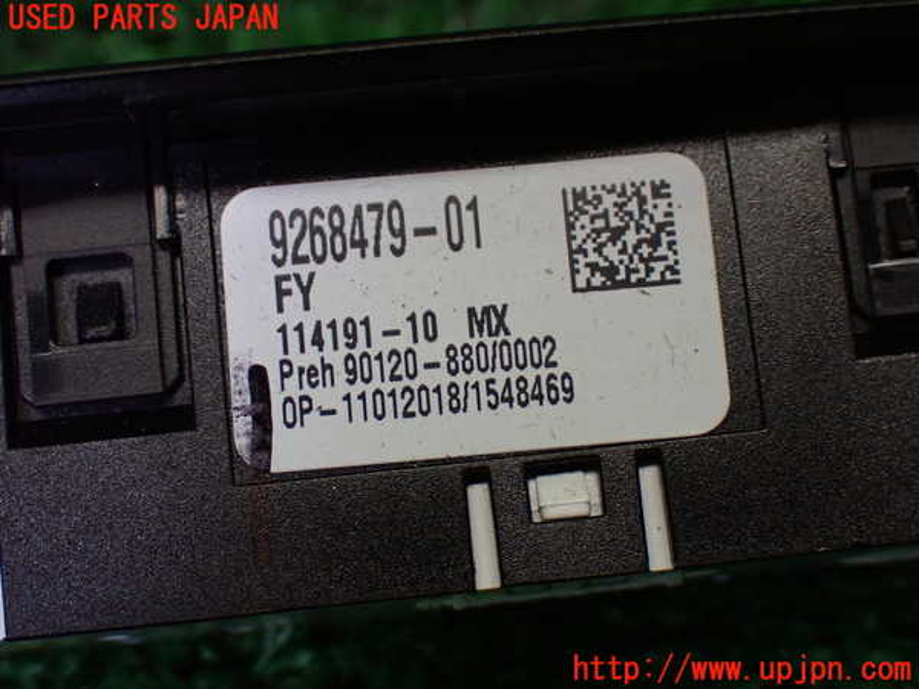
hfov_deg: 29.0
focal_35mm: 67
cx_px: 460
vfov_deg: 21.9
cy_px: 344
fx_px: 1779
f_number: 3.8
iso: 800
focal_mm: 11.88
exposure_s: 1/160
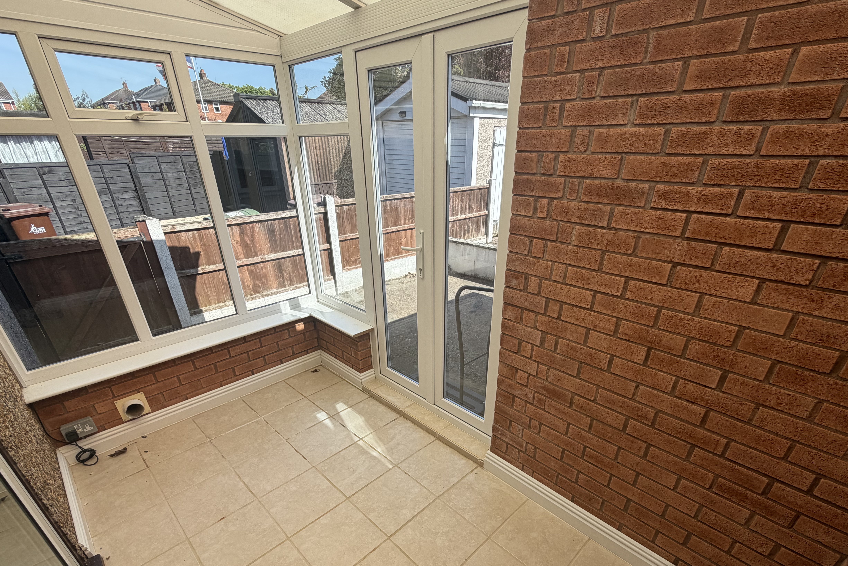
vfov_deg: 68.9
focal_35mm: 17
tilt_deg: -28.8
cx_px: 434
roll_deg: +0.9
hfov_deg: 93.3
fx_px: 400
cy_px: 368
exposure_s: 1/502
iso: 50
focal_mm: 2.22
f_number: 2.2
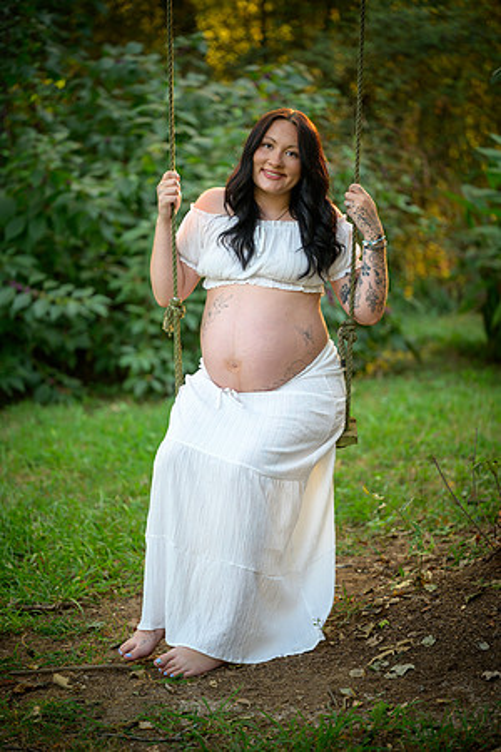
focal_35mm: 105
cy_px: 376
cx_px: 250
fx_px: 2192
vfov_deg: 19.5
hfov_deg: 13.0
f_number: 2.8
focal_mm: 105
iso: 720
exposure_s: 1/125
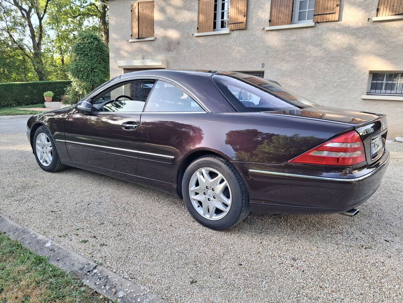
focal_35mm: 27
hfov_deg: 65.3
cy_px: 152
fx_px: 314
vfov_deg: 51.4
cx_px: 202
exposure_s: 1/120
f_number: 1.8
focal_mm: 4
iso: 32
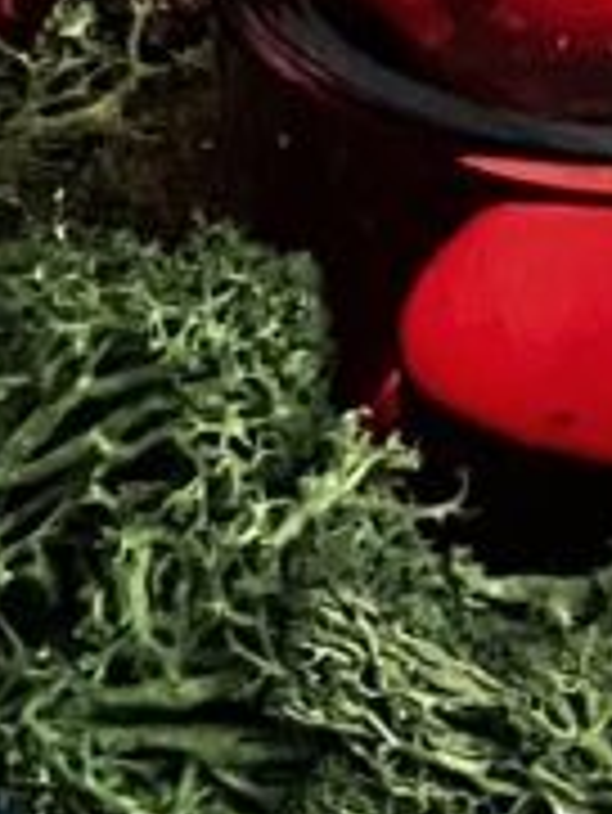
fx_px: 5251
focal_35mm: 223
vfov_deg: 7.6
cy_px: -1758
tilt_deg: -7.6
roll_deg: +0.4
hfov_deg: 6.7
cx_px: 148
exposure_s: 1/60
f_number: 1.8
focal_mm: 3.99
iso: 200
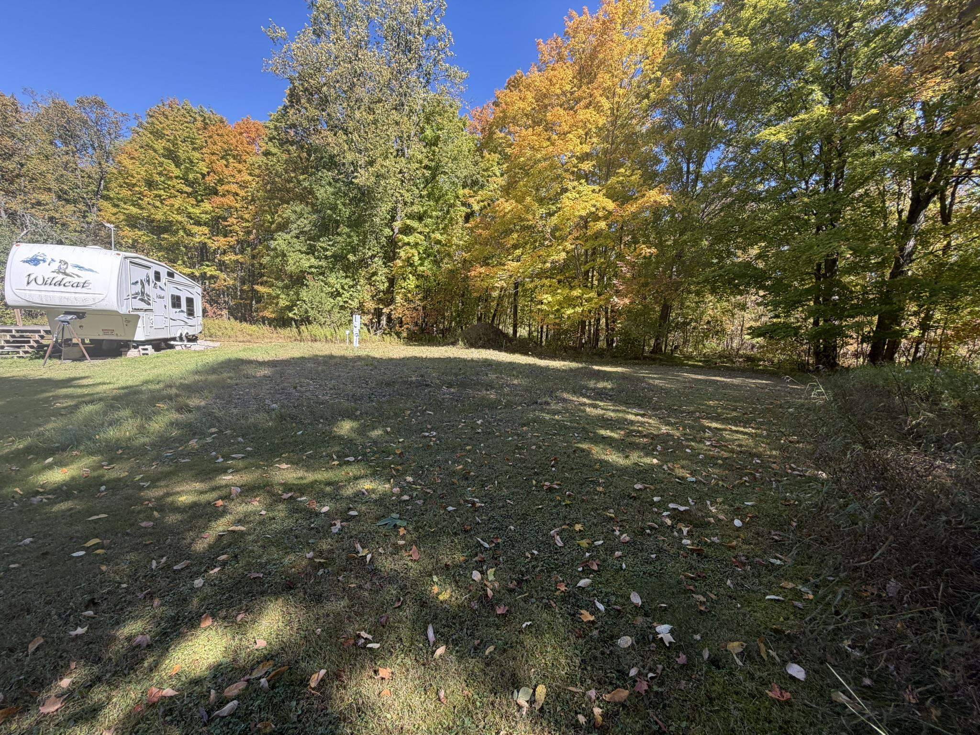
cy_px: 368
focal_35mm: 14
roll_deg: -3.3
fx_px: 396
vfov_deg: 85.7
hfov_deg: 102.1
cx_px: 490
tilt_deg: -5.7
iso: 50
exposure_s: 1/306
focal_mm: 2.22
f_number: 2.2
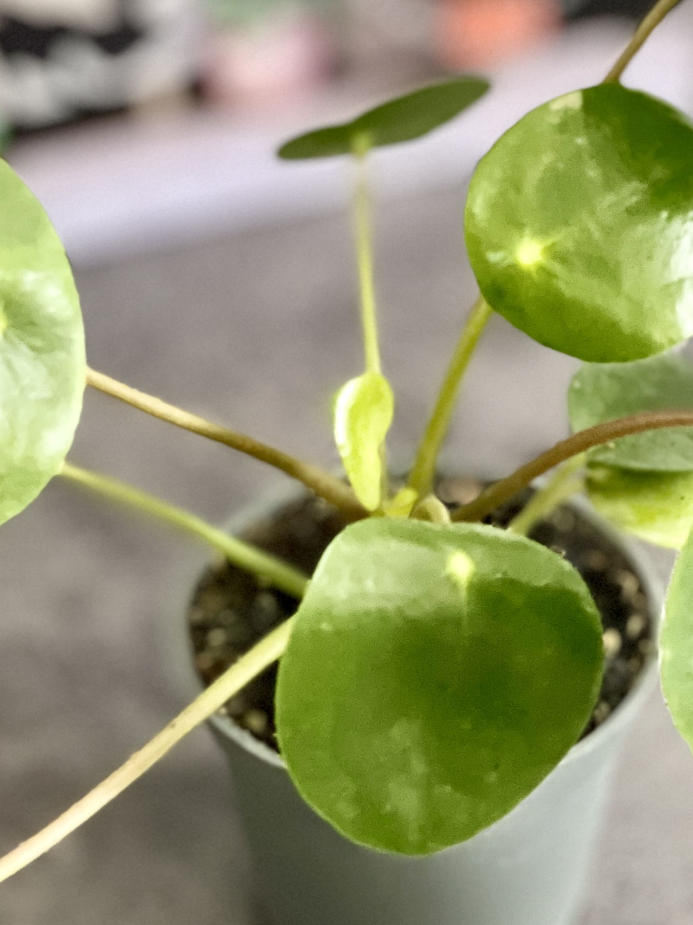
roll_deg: +1.9
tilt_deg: -40.1
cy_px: 502
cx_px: 349
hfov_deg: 10.0
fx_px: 3977
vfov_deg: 13.3
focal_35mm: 149
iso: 400
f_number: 2.2
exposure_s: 1/25
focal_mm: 7.5
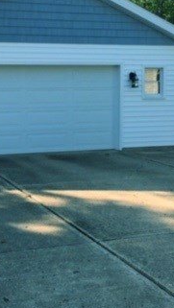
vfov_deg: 33.2
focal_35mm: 63
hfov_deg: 18.9
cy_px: 121
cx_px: 33
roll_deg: +0.8
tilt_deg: -5.5
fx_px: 516
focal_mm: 4.15
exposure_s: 1/366
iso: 25
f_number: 2.2
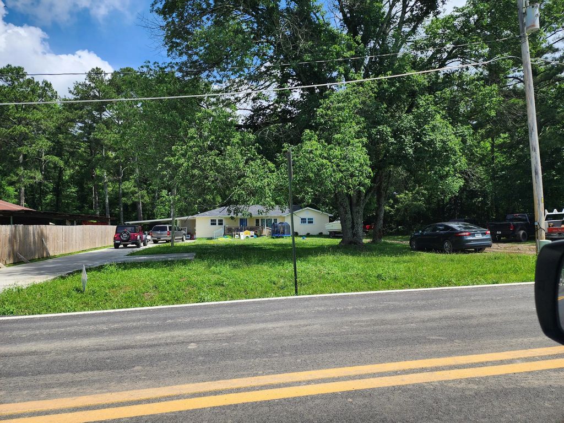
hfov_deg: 73.9
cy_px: 212
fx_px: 375
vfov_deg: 58.9
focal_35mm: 23
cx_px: 282
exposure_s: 1/705
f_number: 1.8
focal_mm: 6.4
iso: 12
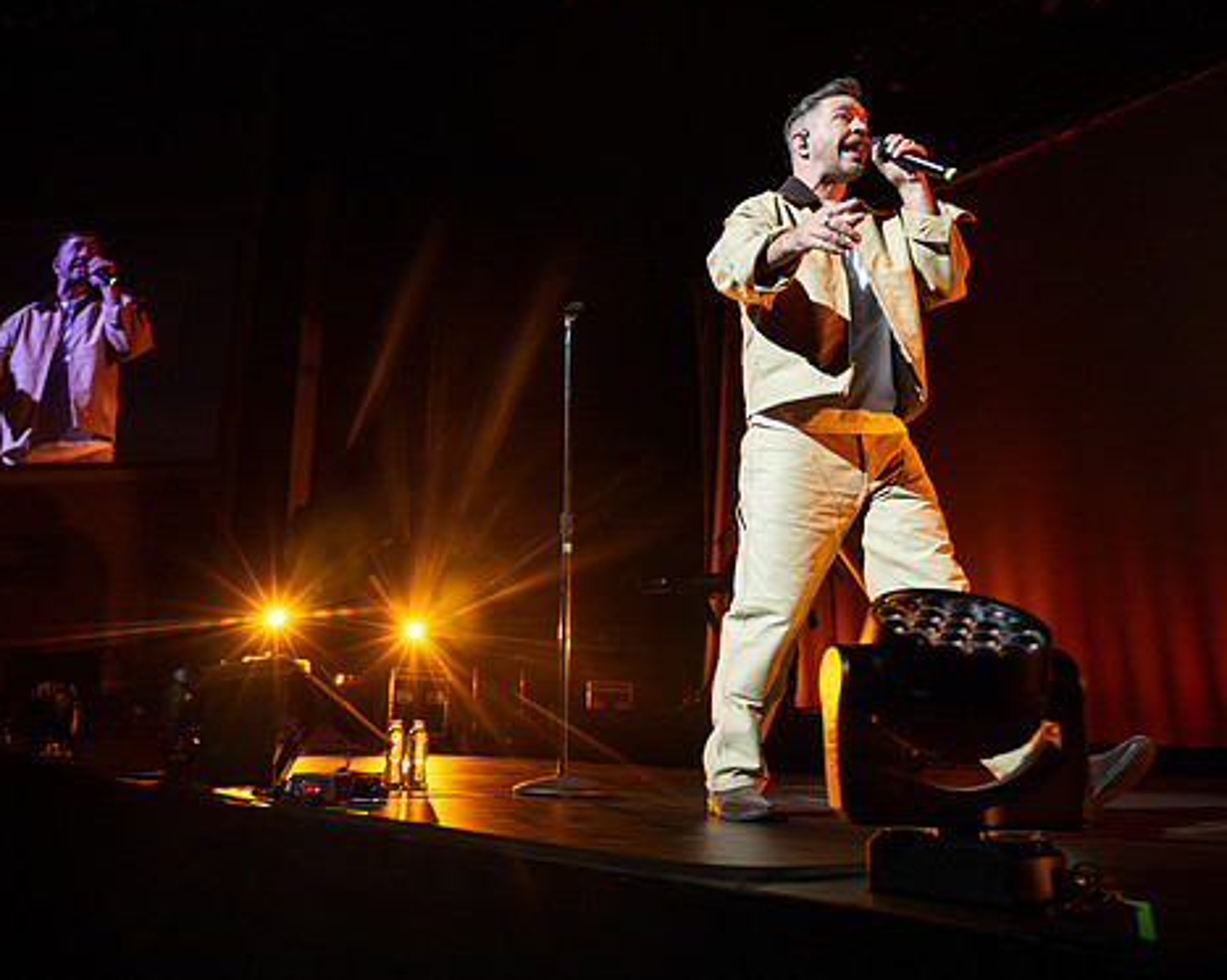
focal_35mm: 28
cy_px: 474
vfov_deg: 51.5
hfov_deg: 61.8
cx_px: 499
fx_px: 1016
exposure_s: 1/160
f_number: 4
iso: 5000
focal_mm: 24
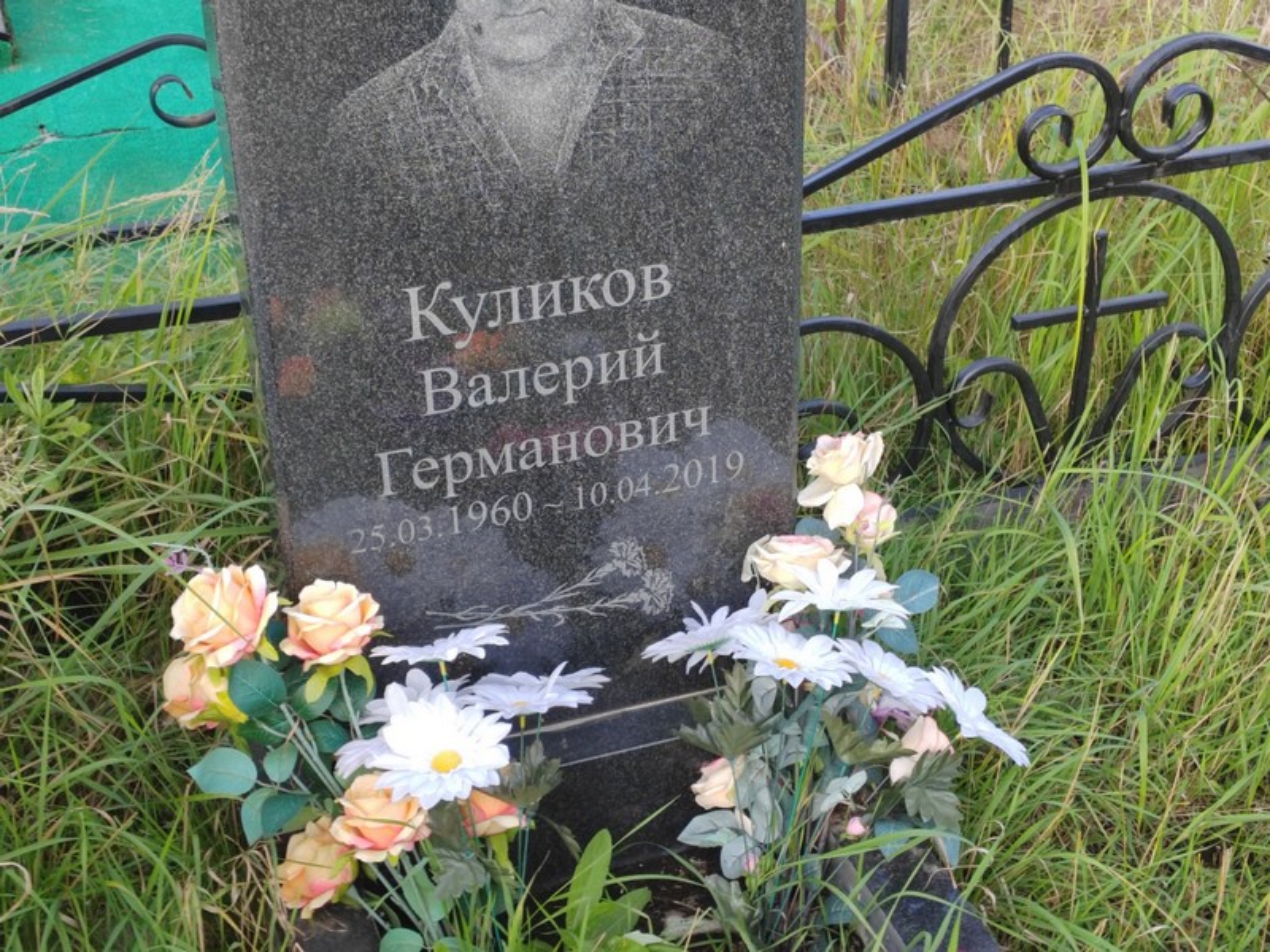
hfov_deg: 33.2
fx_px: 2128
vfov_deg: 25.2
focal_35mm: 58
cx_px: 635
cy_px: 476
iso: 100
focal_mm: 5.52
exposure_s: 1/190
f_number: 1.9
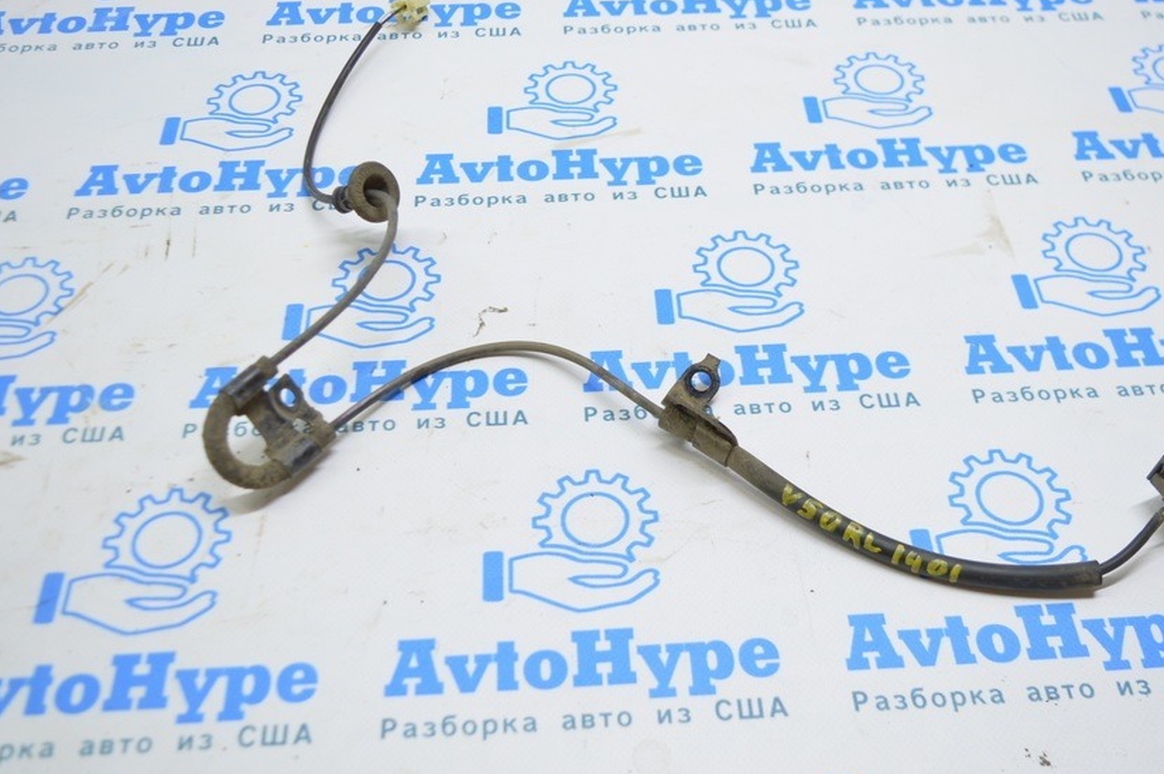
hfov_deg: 47.4
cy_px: 344
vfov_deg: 32.5
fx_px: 1325
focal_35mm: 41
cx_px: 609
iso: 400
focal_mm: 22
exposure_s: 1/50
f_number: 3.8
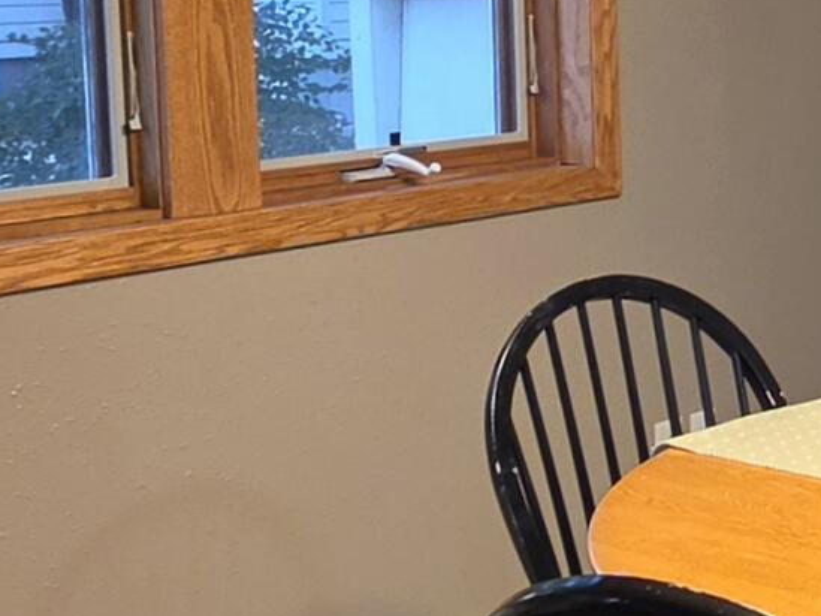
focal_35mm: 71
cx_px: 951
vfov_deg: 20.5
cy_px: 141
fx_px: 1684
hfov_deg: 25.0
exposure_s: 1/60.2
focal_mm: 2.2
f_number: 1.9
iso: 160
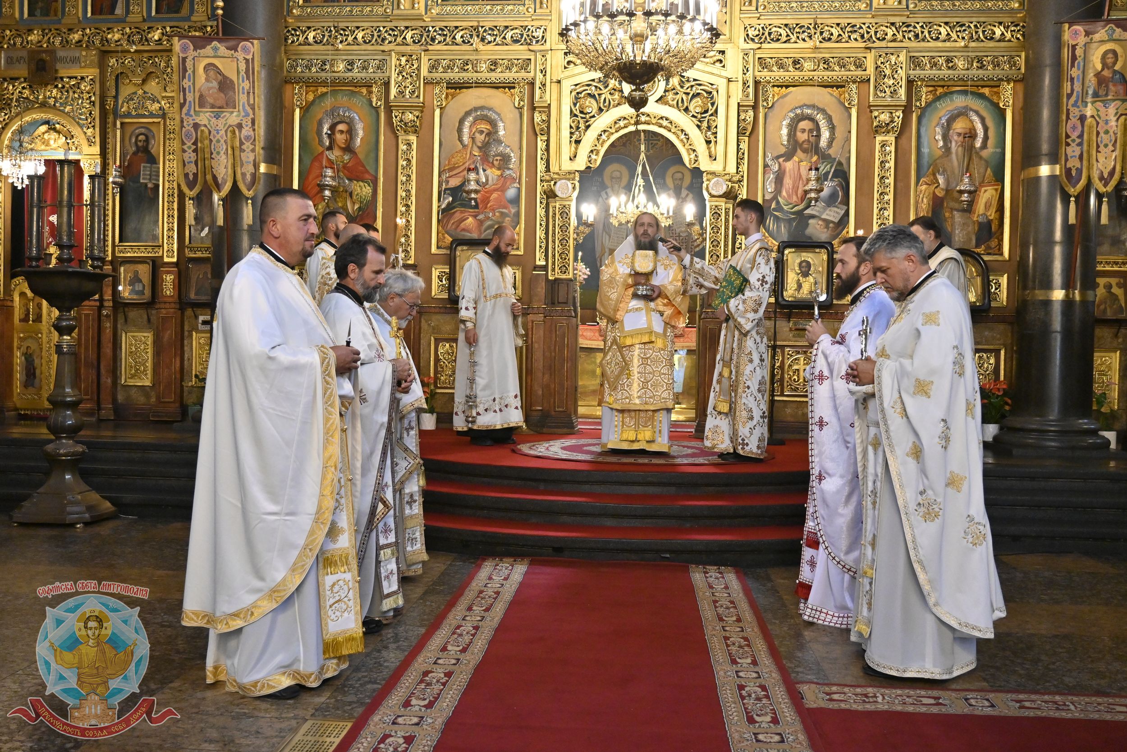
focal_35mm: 34
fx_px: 1080
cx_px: 564
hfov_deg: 55.1
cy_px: 376
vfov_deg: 38.4
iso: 2200
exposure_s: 1/160
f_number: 3.8
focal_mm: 23
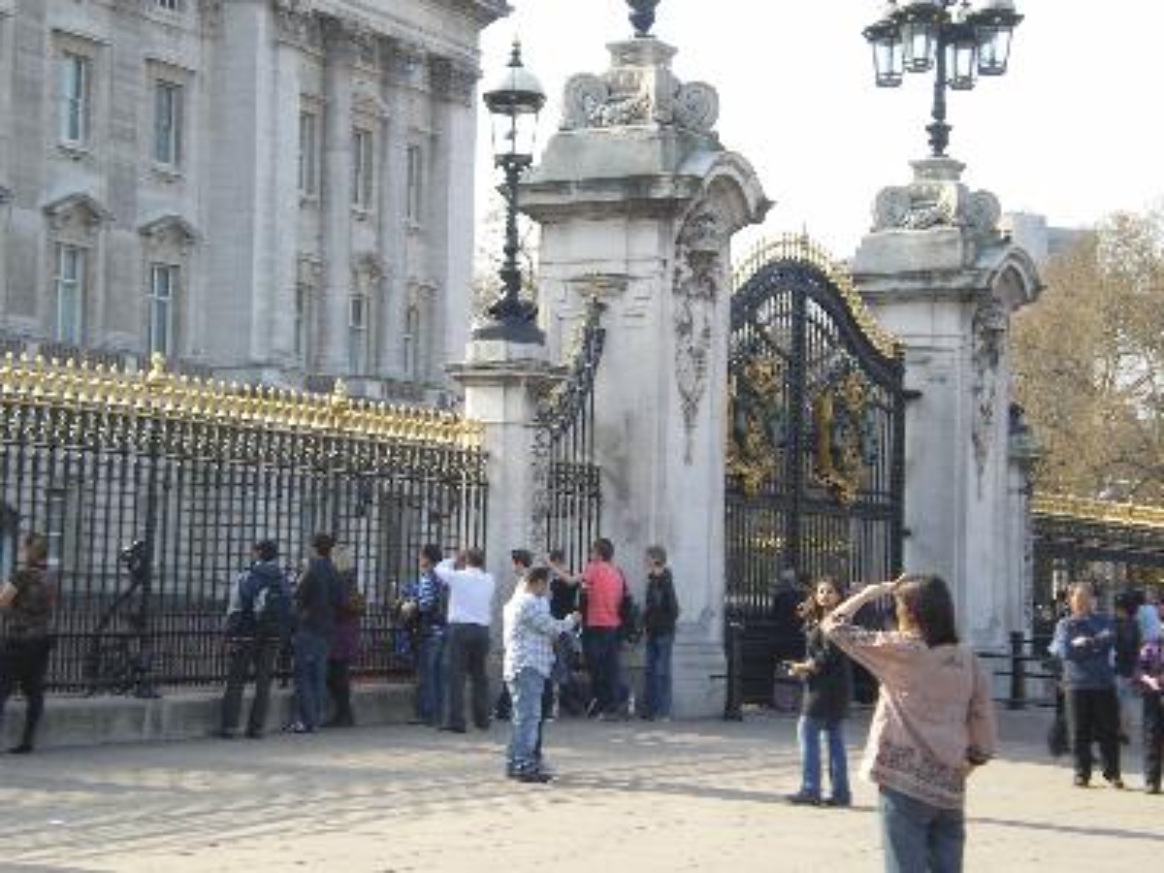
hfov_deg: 23.8
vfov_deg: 18.0
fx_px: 2757
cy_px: 436
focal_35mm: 82
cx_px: 582
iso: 50
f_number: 5.1
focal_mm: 14.3
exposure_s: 1/80
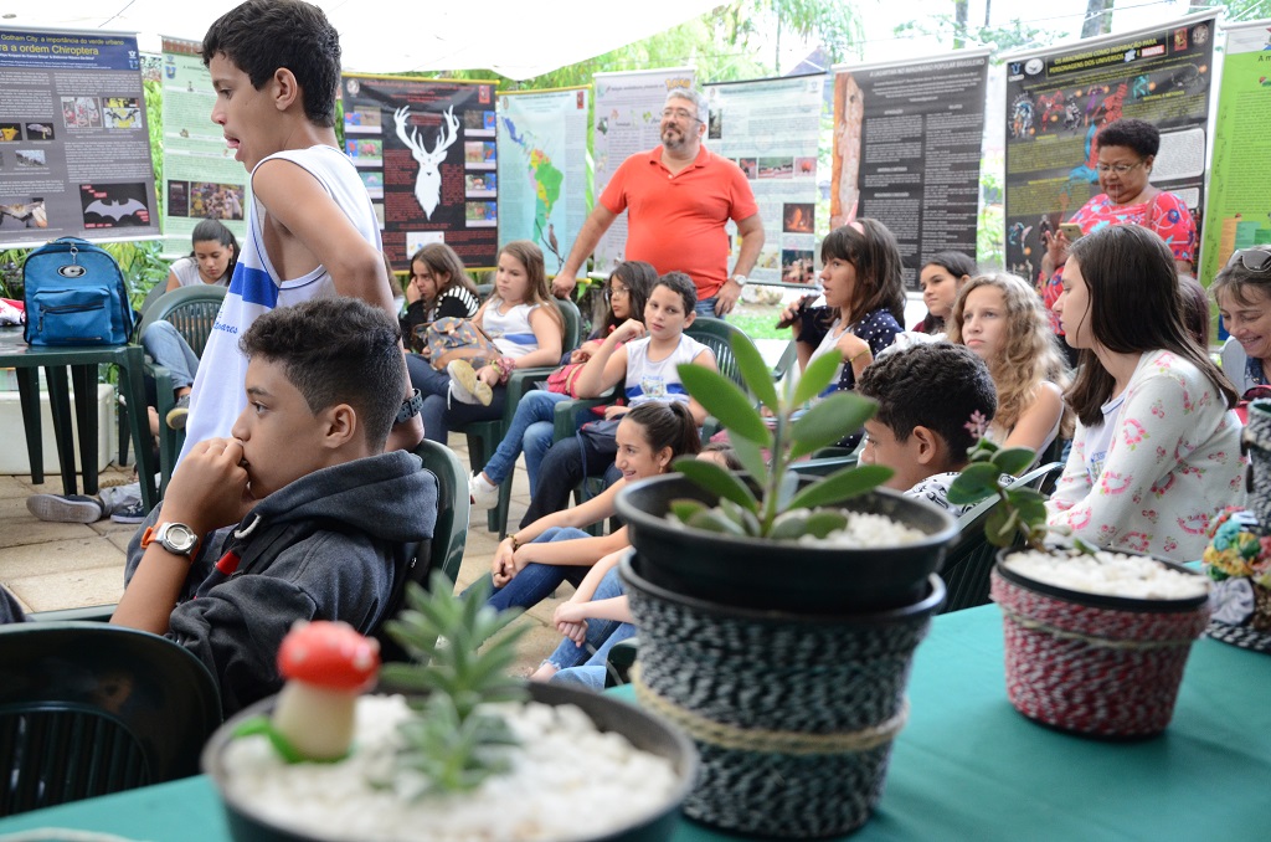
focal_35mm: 39
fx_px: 1374
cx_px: 636
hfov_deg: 49.6
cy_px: 421
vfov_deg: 34.1
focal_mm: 26
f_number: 5.6
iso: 1600
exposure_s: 1/100
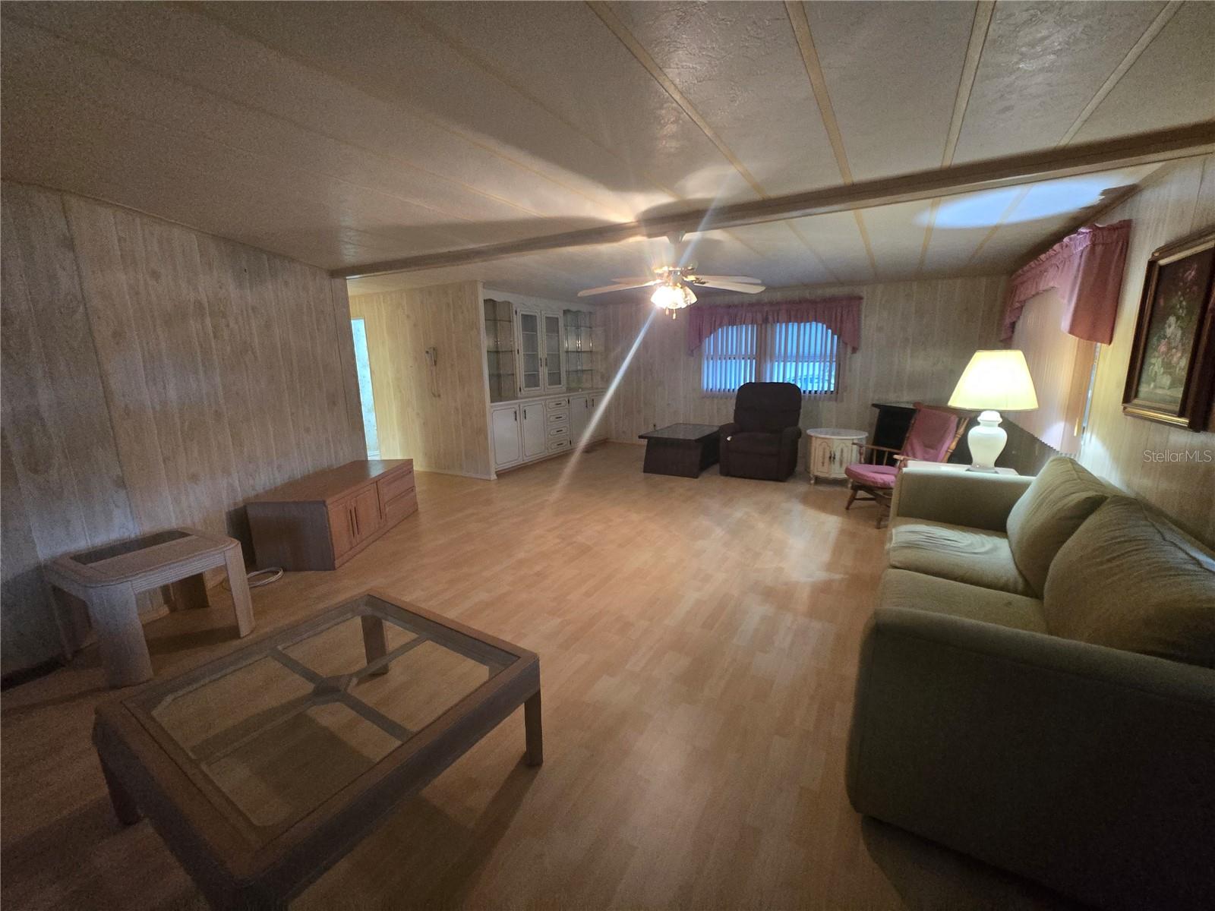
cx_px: 608
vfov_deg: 89.9
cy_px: 456
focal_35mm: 13
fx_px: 456
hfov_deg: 106.2
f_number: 2.2
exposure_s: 1/60
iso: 1000
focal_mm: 2.2
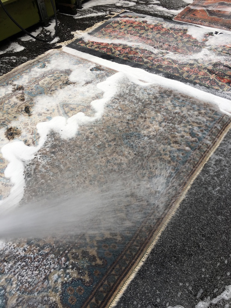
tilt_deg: -46.2
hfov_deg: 48.2
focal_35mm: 29
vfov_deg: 61.7
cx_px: 116
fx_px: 258
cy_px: 154
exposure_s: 1/118
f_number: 2.2
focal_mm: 4.15
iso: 25
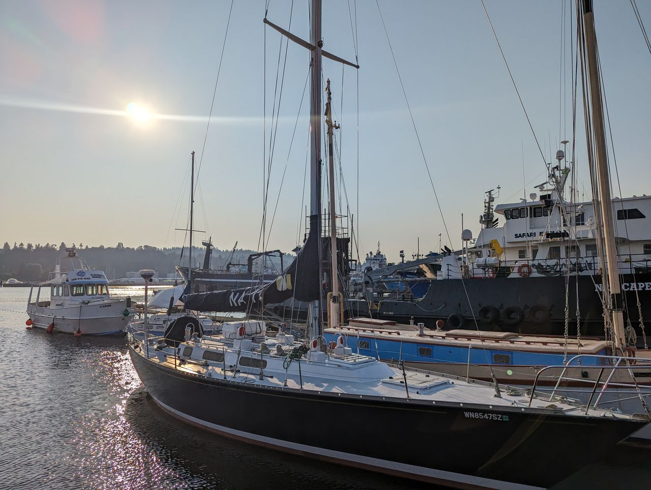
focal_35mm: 24
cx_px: 326
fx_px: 452
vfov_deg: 56.9
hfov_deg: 71.5
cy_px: 245
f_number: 1.85
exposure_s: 1/12500
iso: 44
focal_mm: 6.81
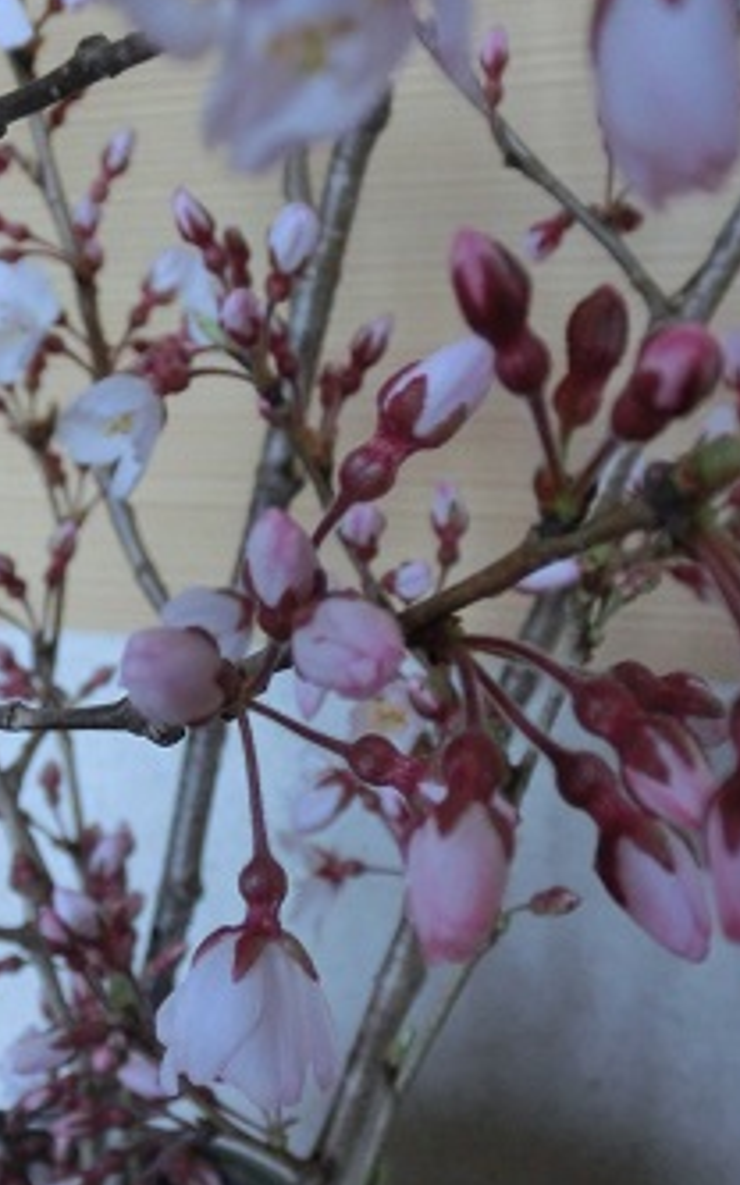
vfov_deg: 36.3
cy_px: 609
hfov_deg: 23.1
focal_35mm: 56
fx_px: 1808
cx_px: 350
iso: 800
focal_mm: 6.5
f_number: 4.1
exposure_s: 1/100
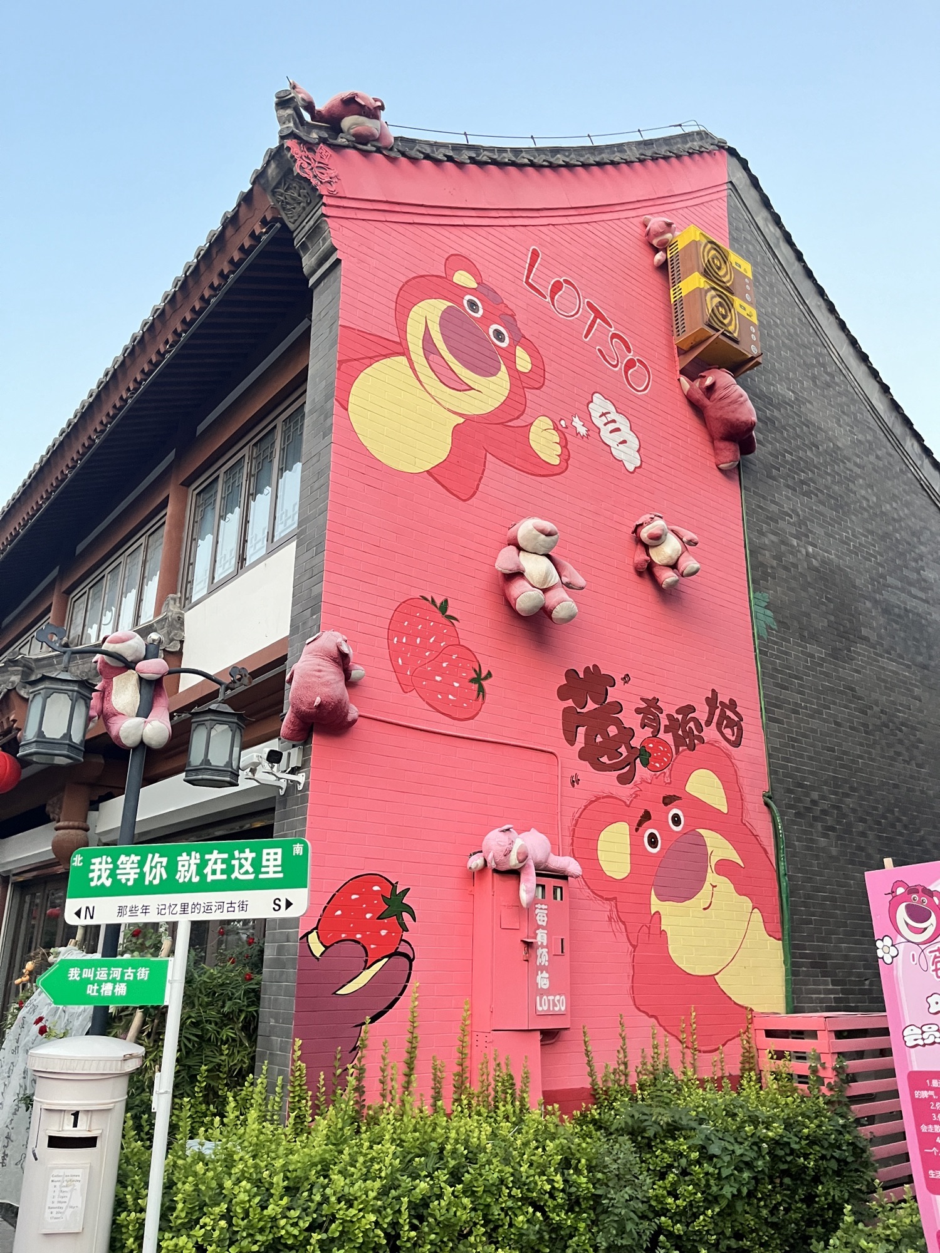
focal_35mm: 26
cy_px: 626
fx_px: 941
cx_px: 470
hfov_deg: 53.1
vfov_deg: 67.3
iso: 800
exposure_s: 1/30
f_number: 1.6
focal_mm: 5.1
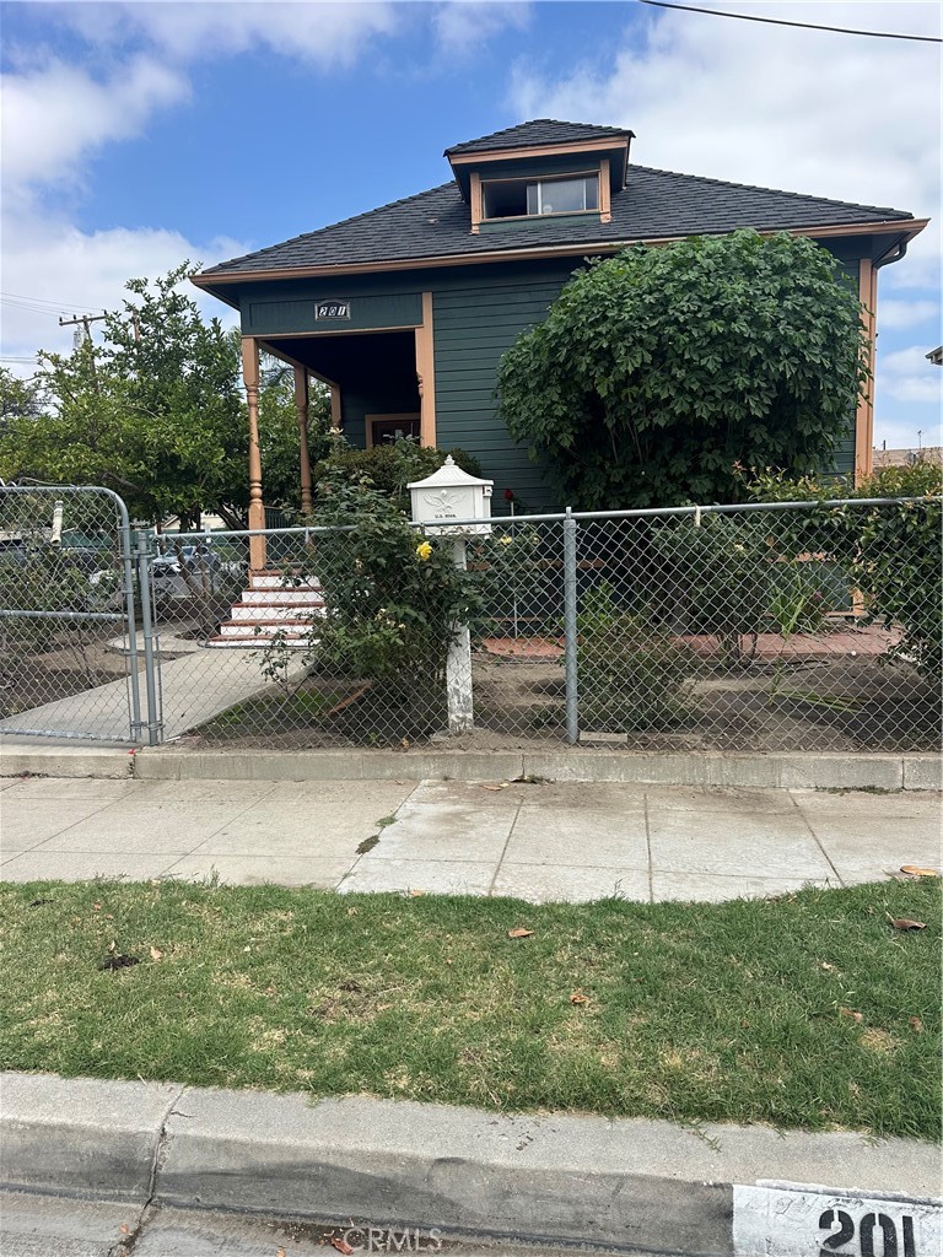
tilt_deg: -4.7
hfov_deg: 56.8
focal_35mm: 24
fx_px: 872
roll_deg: +1.6
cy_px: 628
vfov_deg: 71.6
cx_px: 472
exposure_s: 1/2732
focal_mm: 6.86
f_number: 1.78
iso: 80
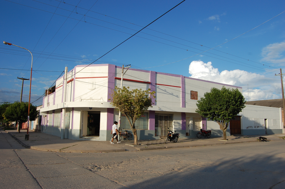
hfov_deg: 67.4
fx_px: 214
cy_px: 94
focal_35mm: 27
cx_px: 142
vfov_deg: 47.8
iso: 200
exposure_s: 1/320
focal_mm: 18
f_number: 9
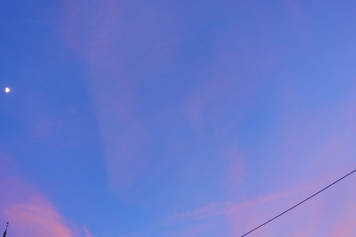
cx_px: 178
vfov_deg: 37.9
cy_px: 118
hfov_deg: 54.4
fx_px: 346
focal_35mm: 35
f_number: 2.8
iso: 200
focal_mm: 12.99
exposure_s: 1/50
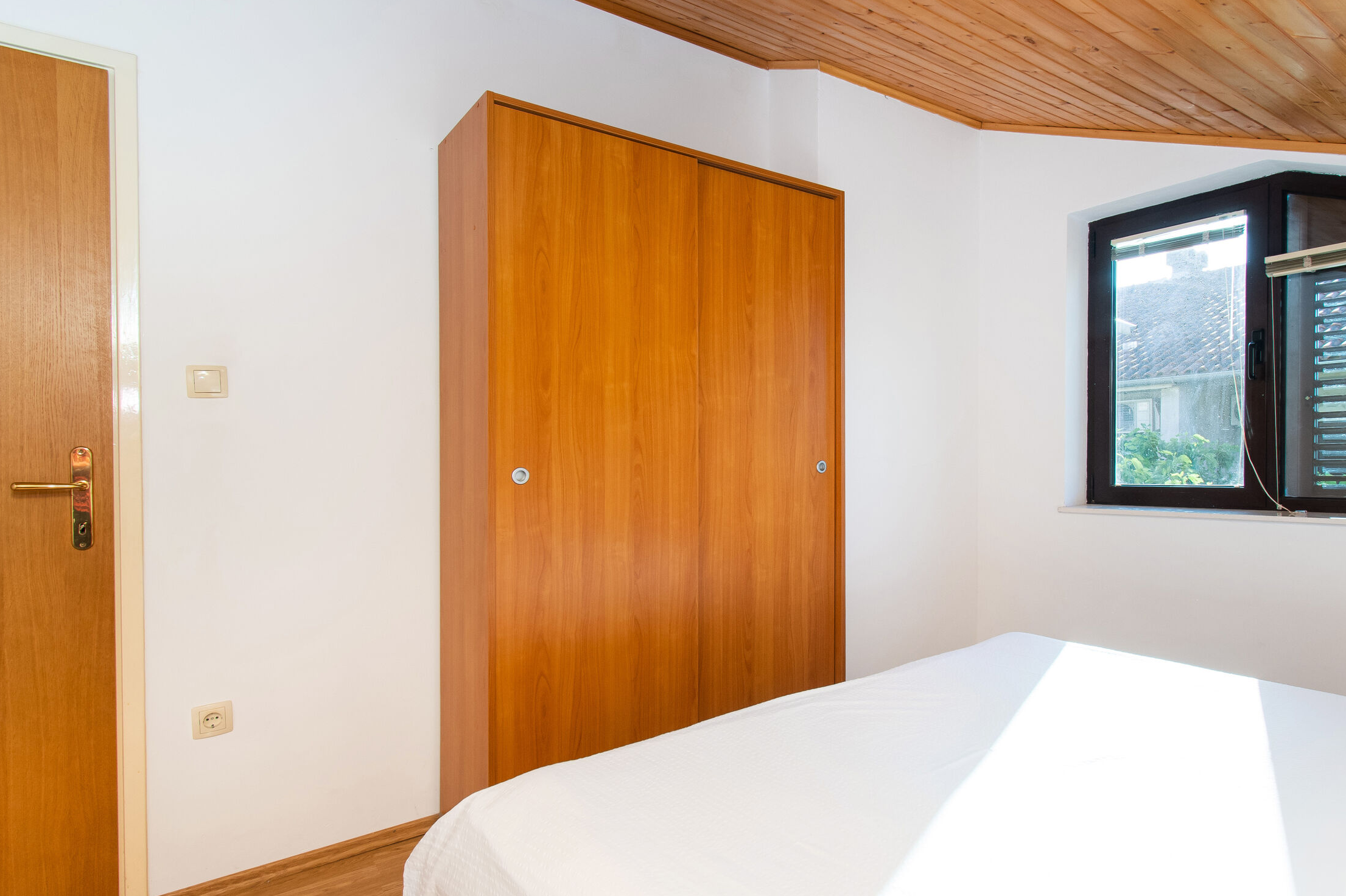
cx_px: 785
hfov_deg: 86.2
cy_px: 514
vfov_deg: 64.2
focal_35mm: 19
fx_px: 710
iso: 200
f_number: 8
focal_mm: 10
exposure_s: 1/100
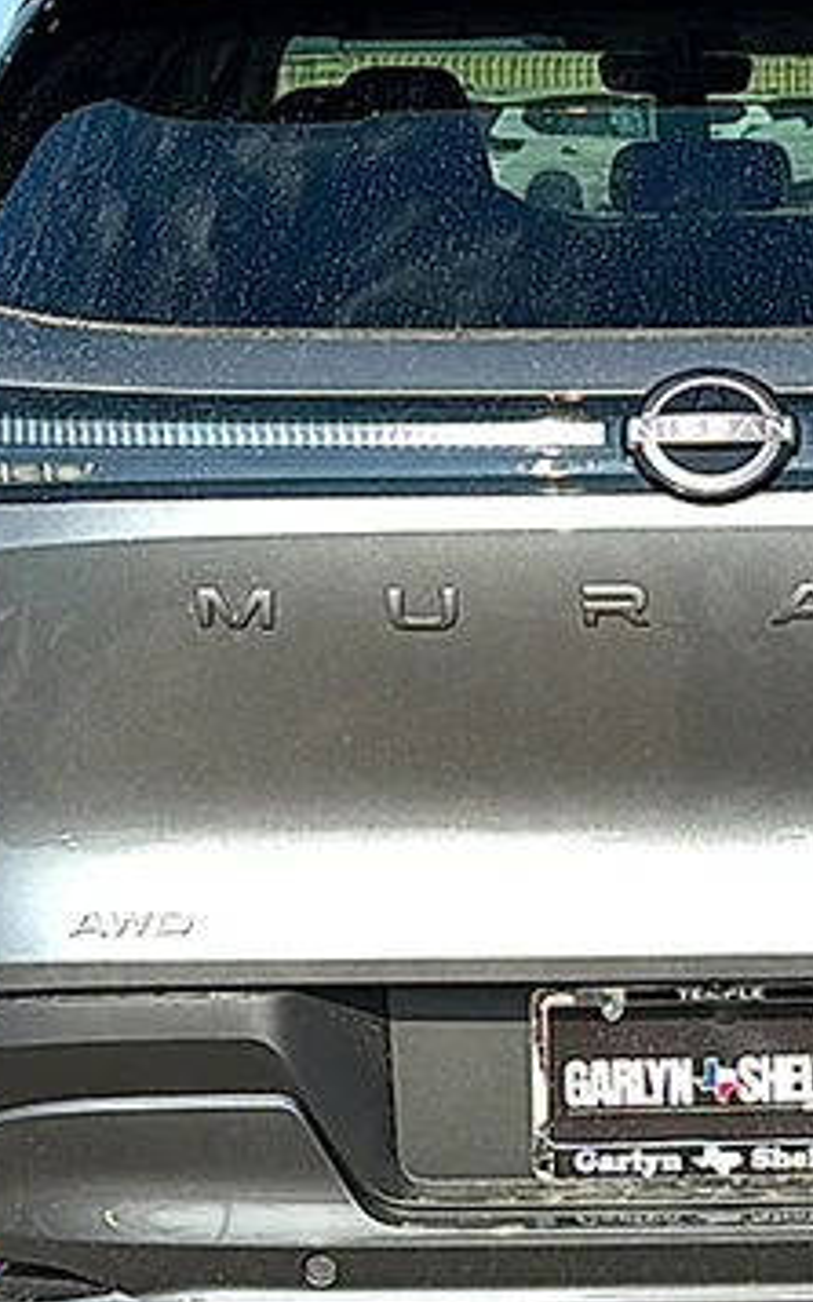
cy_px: 673
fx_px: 2802
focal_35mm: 79
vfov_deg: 26.2
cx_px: 755
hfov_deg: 16.3
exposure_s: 1/4219
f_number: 1.78
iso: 80
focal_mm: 6.86
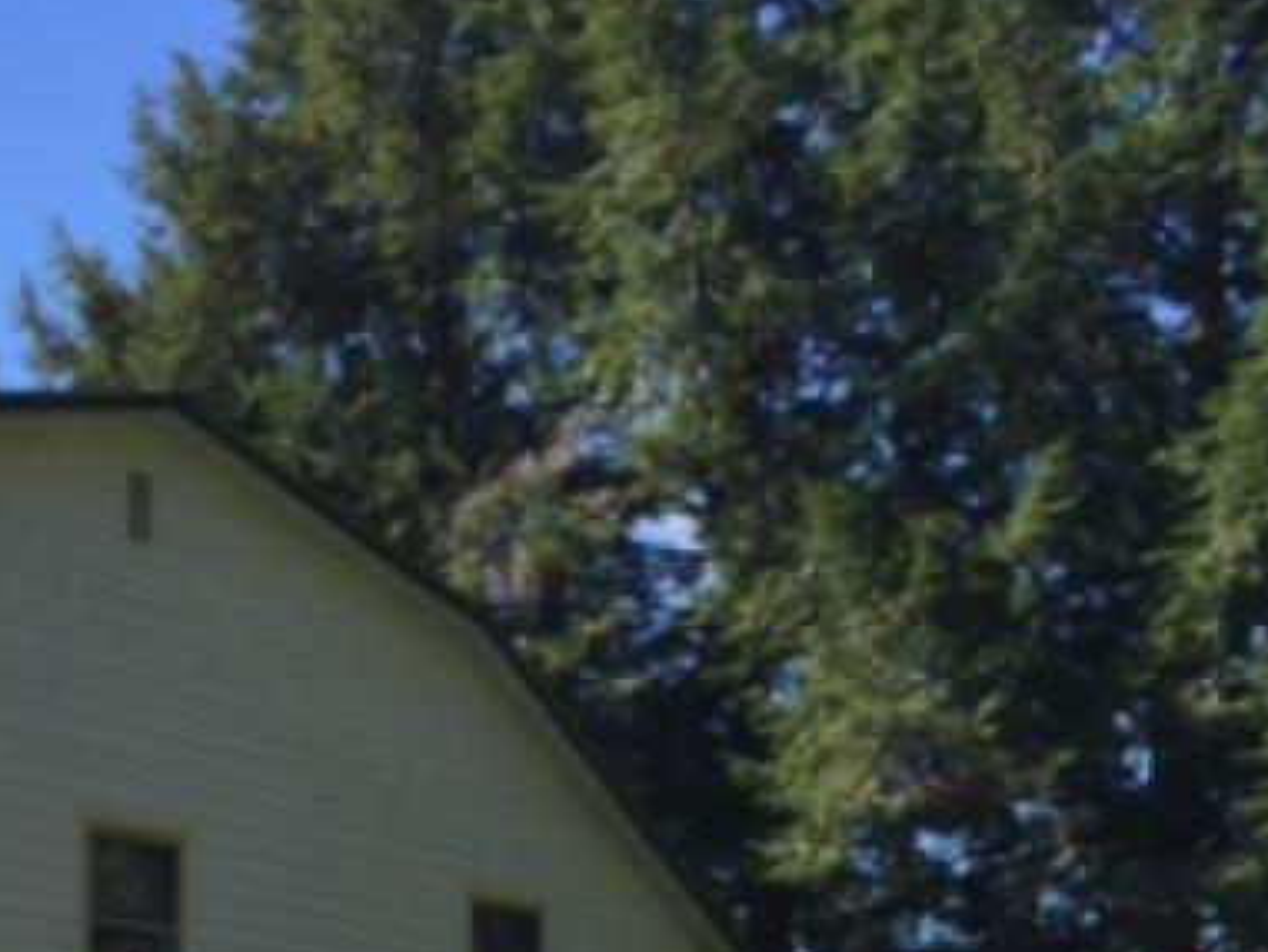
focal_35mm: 78
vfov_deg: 17.9
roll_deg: -2.5
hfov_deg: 24.0
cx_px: 20
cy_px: 1160
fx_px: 2858
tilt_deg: +4.6
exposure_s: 1/1041
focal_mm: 4.15
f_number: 2.2
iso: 32
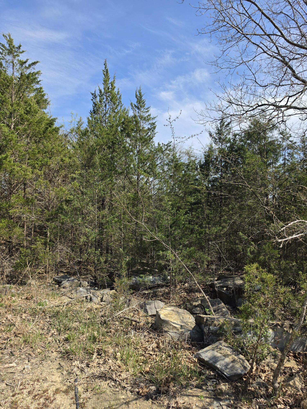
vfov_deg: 73.9
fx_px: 272
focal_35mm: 23
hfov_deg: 58.9
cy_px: 204
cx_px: 154
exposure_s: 1/5151
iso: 64
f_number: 1.4
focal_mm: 6.5
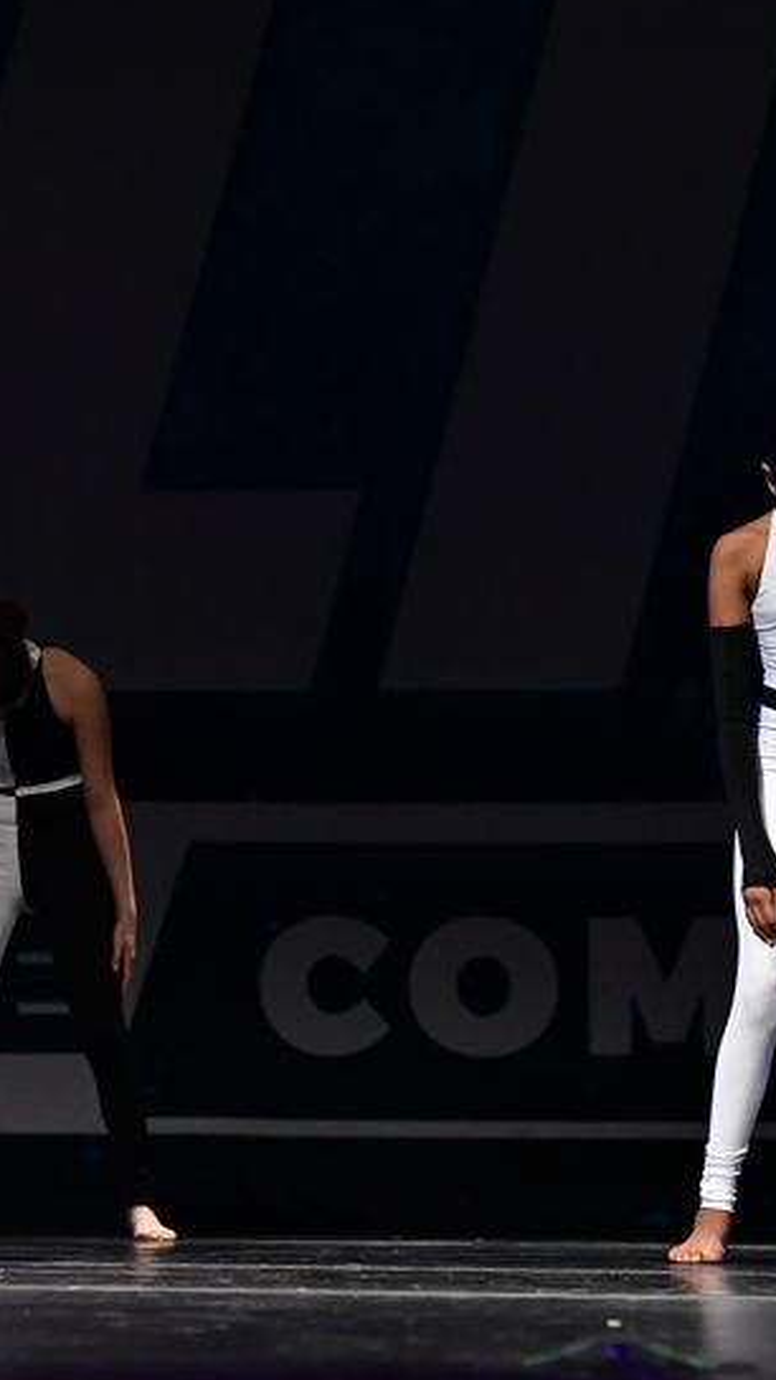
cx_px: 236
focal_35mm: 138
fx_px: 5048
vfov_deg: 15.6
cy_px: 590
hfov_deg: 8.8
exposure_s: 1/800
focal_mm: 70
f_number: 4
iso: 5000
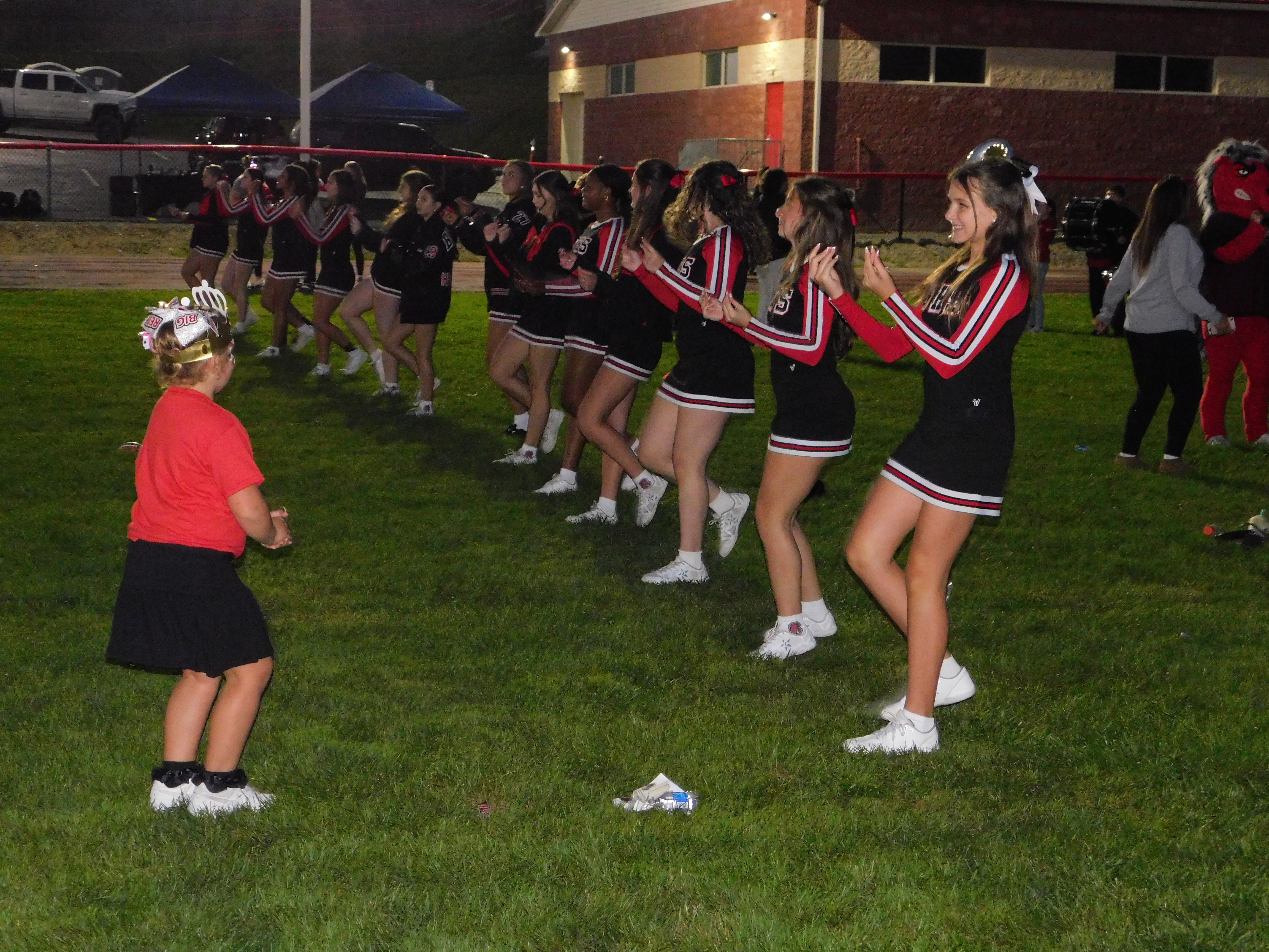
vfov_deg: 24.8
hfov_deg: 32.7
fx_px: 2163
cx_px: 634
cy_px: 476
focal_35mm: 59
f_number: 4
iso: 1100
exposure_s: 1/30
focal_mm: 10.4
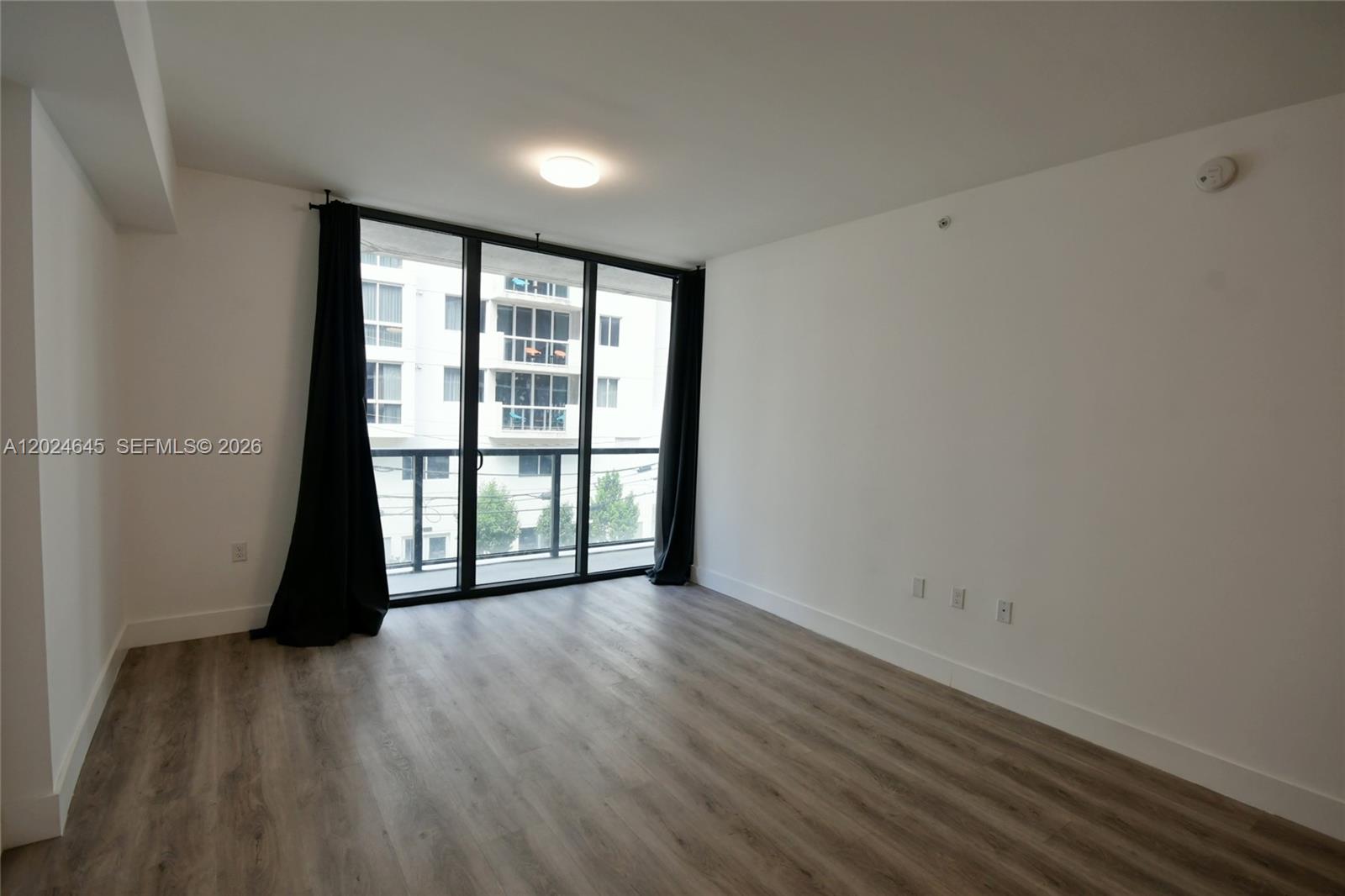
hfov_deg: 100.4
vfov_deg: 77.3
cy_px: 448
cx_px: 672
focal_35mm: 15
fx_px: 560
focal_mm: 10
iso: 1250
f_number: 6.3
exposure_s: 1/100
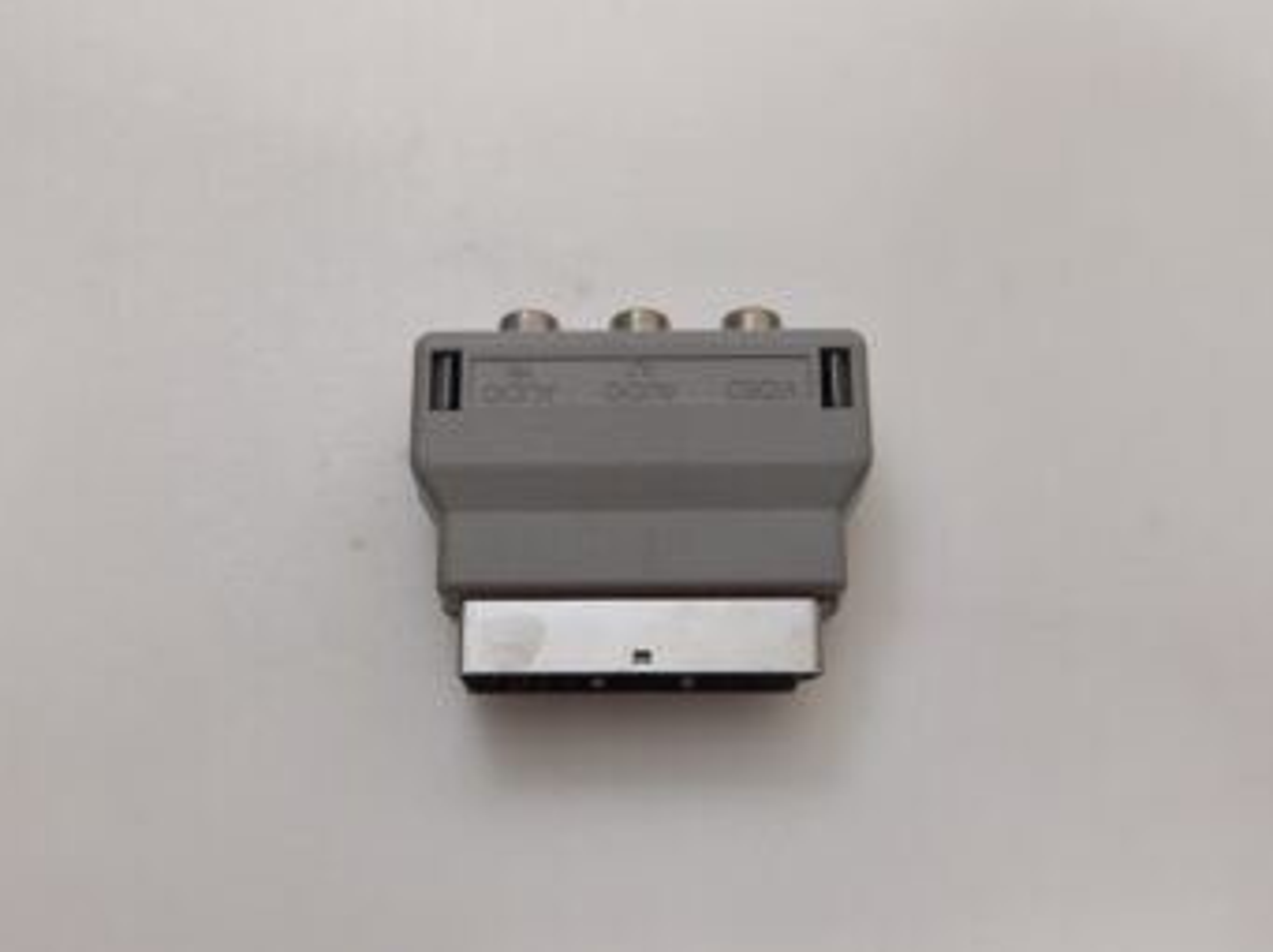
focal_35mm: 36
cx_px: 638
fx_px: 1323
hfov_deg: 51.4
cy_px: 480
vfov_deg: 39.6
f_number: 1.6
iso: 320
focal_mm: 6.57
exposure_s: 1/50
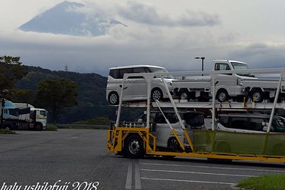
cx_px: 111
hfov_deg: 22.0
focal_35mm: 93
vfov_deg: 14.7
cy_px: 78
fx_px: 733
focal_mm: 45
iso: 400
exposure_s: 1/1000
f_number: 7.1
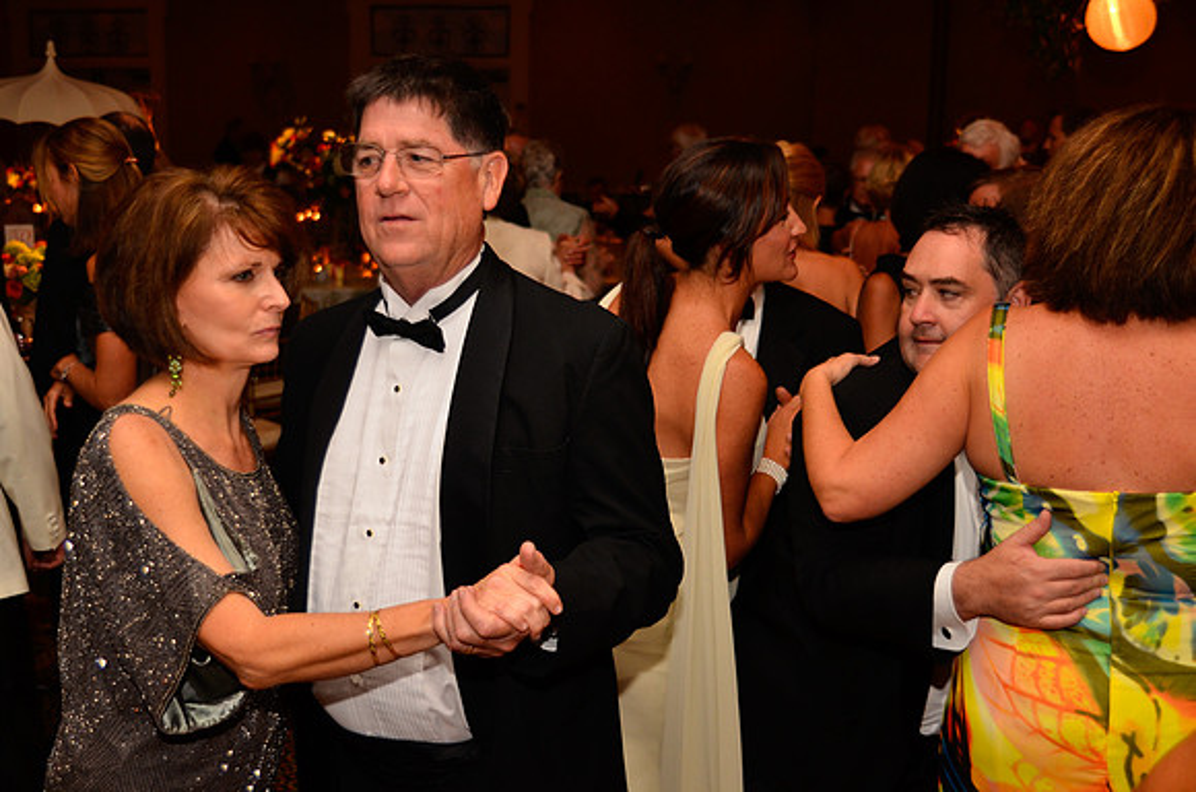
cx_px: 598
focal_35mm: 44
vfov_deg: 30.7
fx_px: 1442
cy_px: 396
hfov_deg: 45.0
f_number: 2.8
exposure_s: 1/60
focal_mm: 29
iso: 400
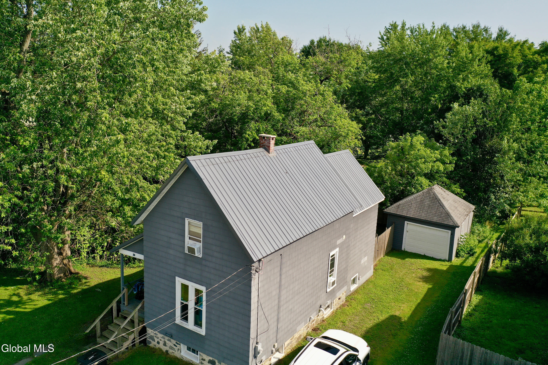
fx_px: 426
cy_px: 182
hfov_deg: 65.5
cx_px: 274
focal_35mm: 28
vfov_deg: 46.4
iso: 100
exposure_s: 1/60
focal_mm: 10.26
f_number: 3.5
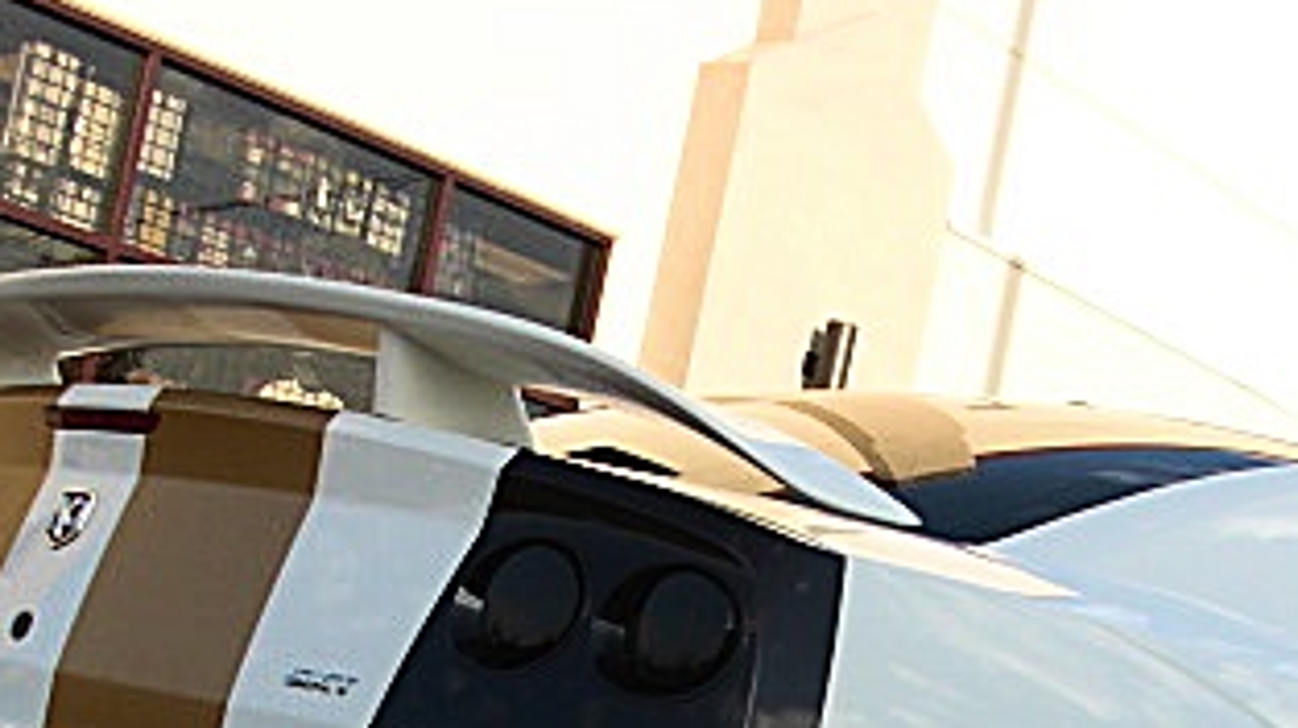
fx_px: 2751
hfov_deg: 26.5
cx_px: 823
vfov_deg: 14.4
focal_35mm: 80
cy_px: 947
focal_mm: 6.3
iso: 50
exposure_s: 1/500
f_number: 2.8
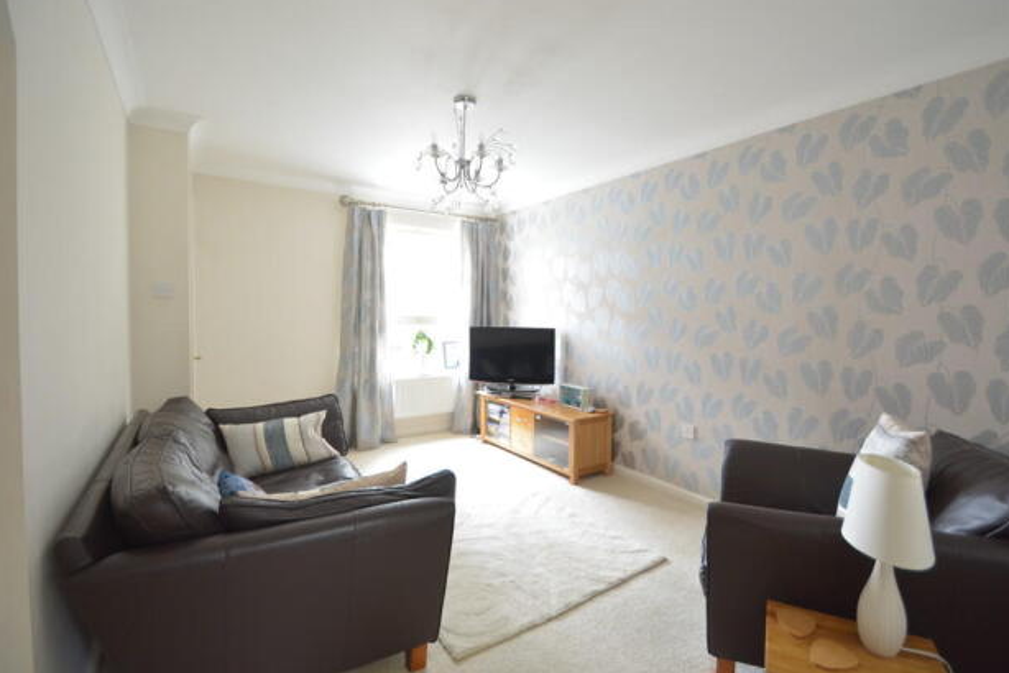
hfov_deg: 96.6
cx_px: 528
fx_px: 449
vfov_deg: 73.8
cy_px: 324
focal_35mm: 16
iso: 800
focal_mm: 10
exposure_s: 1/30
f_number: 3.5
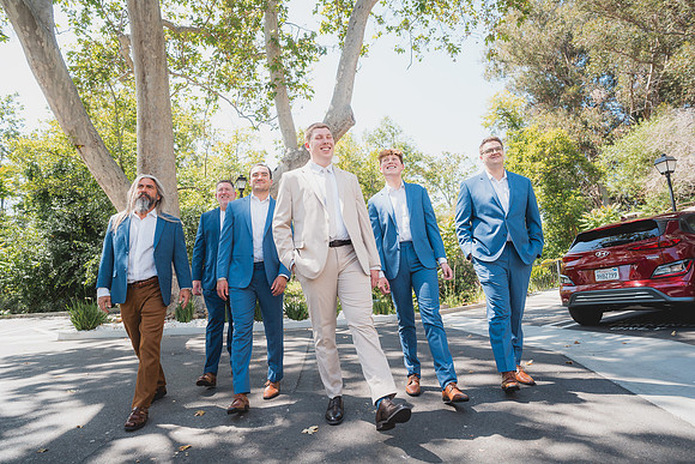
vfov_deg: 67.4
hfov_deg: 90.0
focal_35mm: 18
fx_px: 348
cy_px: 232
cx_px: 348
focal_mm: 18
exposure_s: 1/200
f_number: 3.5
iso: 200
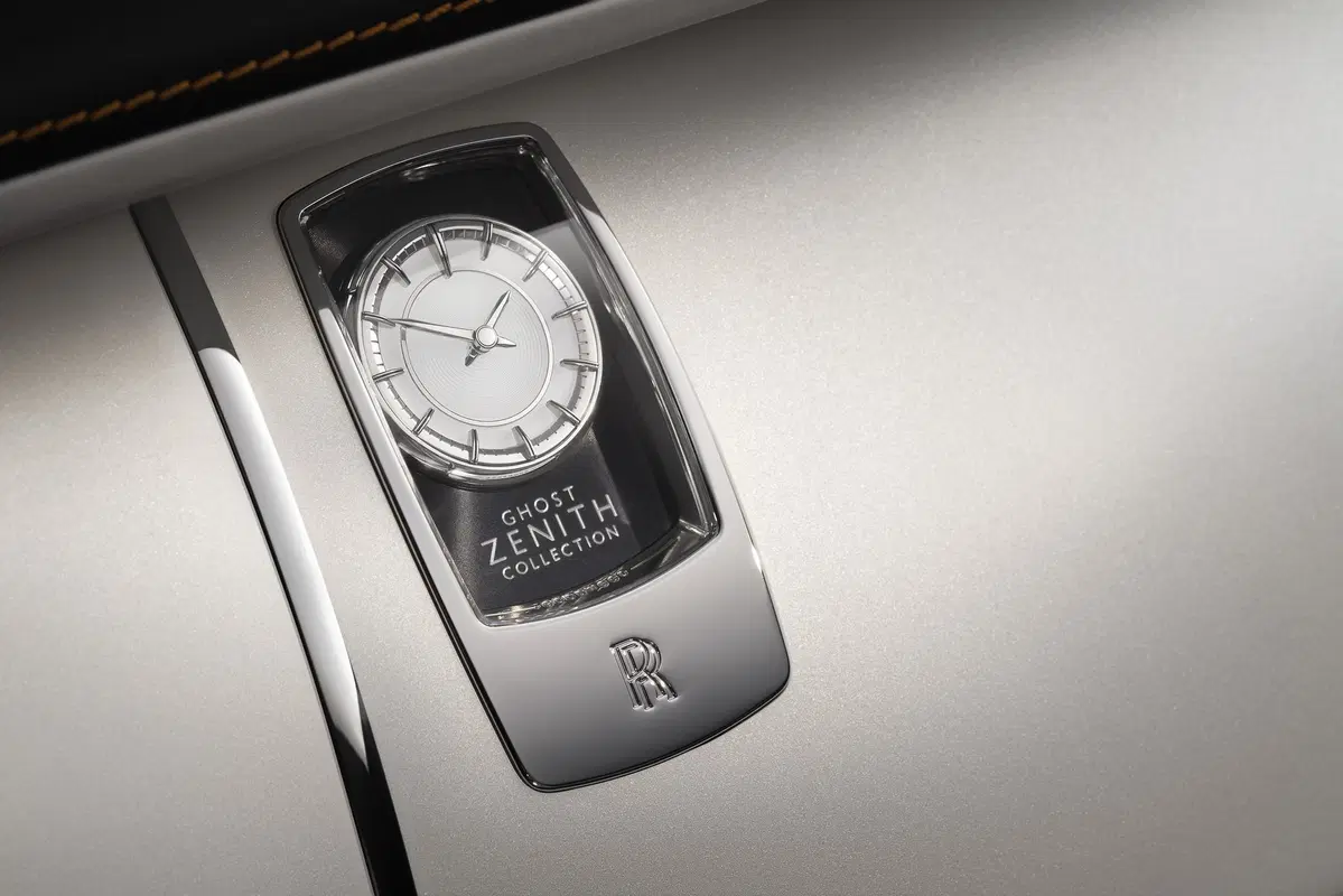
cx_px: 672
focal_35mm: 90
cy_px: 448
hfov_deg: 22.6
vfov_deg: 15.2
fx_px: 3358
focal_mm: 90
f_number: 13
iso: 100
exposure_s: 1/2
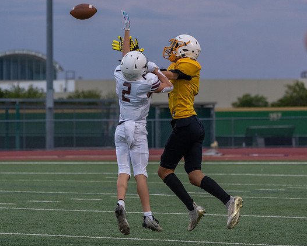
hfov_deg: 8.0
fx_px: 2190
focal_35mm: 241
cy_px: 123
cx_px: 134
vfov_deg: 6.4
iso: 3200
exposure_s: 1/1000
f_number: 5.6
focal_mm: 190
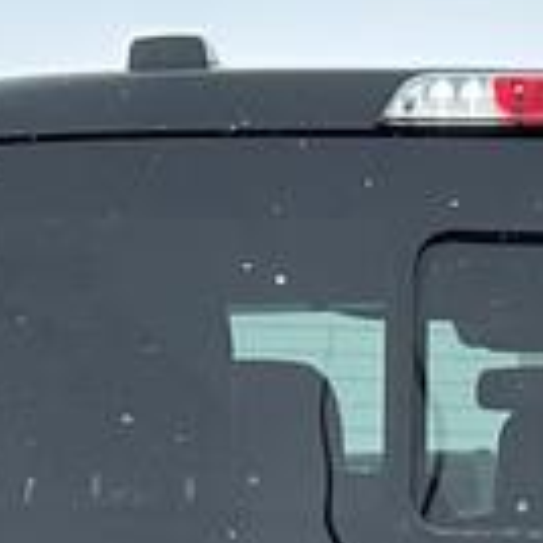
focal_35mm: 202
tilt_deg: -11.3
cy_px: 1256
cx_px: 555
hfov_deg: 8.6
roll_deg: +0.1
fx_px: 3585
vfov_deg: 8.1
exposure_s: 1/2591
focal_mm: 6.86
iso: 80
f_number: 1.78
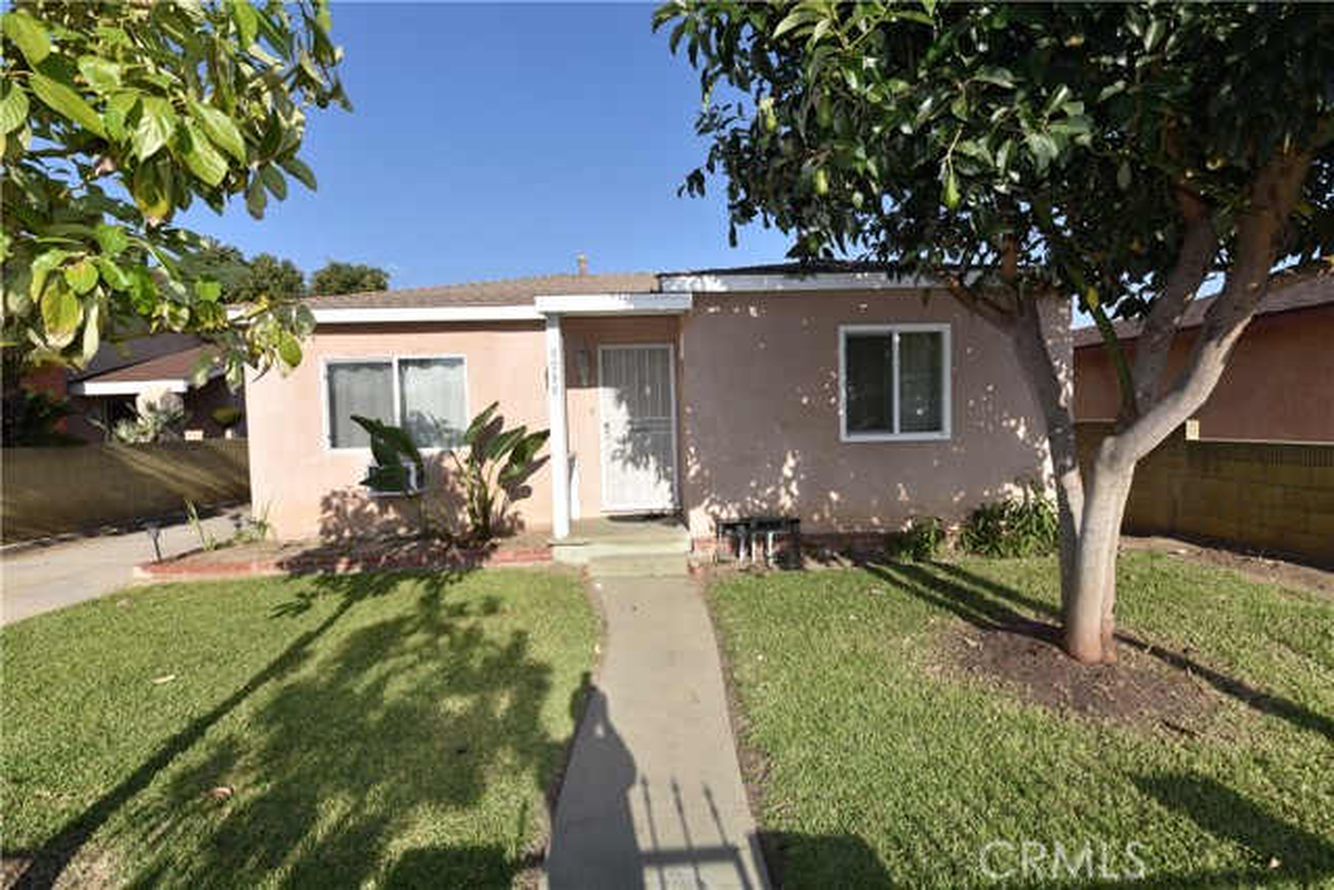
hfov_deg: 100.4
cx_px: 667
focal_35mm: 15
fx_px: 556
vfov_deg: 77.4
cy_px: 445
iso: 100
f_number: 10
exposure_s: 1/200
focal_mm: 15
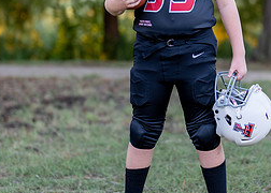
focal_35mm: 131
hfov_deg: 15.3
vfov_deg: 10.9
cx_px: 198
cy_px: 52
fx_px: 1008
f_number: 1.2
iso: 100
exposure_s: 1/320
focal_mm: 50
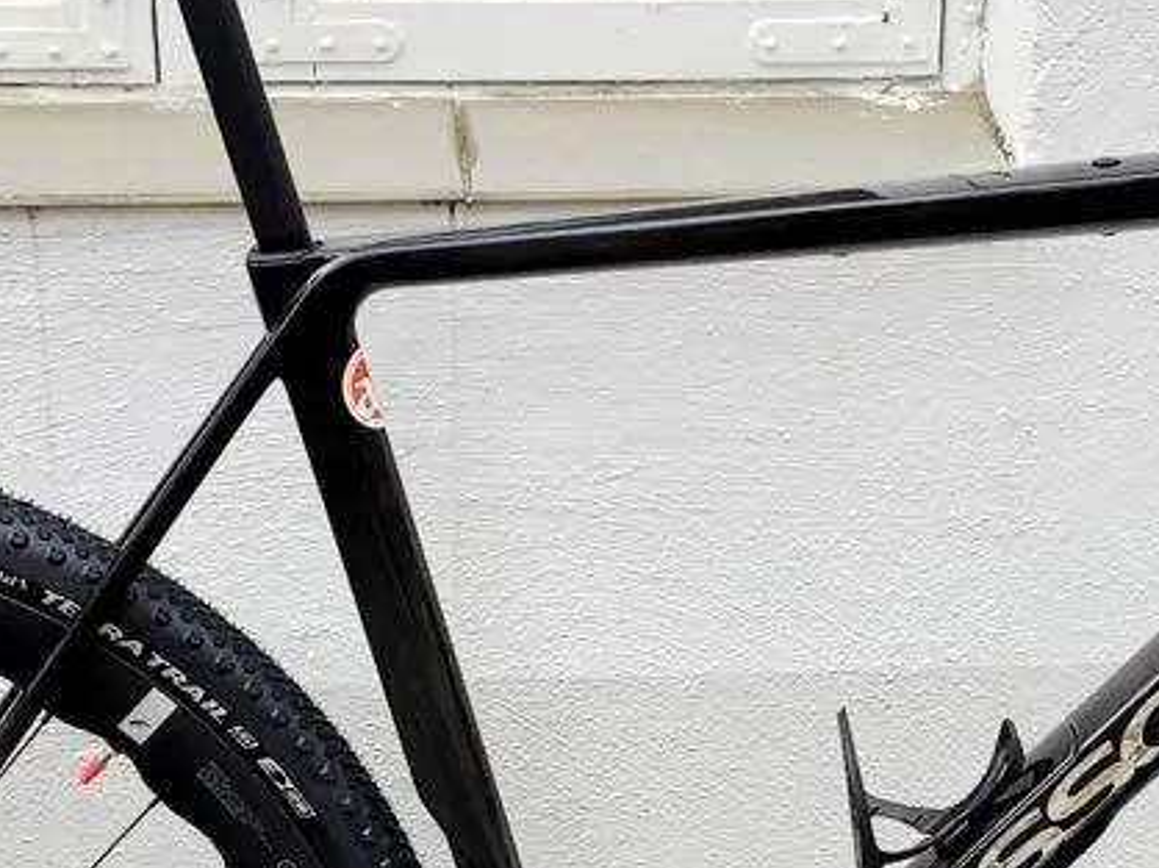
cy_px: 696
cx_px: 660
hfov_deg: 22.0
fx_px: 2978
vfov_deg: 16.5
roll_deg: -2.0
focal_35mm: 89
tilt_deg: -23.1
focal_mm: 3.3
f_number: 2.4
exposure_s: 1/377
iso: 25
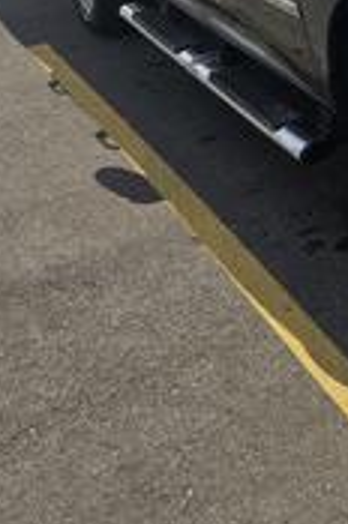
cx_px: 540
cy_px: 36
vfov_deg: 28.0
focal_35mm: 69
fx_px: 1004
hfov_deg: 17.4
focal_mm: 6.3
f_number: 1.7
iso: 10
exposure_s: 1/841
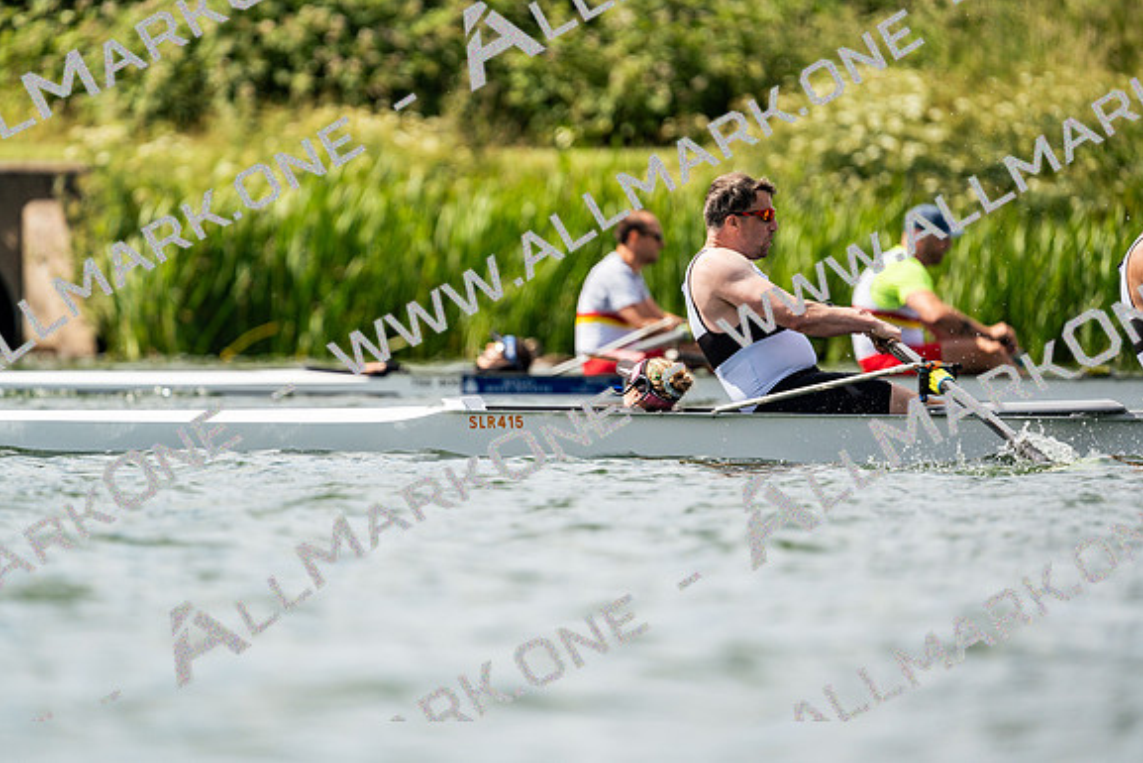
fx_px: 19149
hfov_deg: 3.4
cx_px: 572
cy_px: 382
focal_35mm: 603
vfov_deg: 2.3
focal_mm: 600
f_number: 6.3
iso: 250
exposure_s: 1/2000
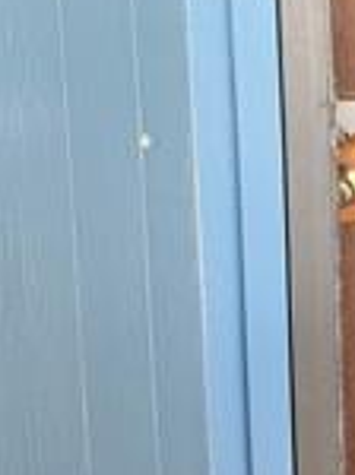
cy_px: 57
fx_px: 1056
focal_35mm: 77
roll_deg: -0.1
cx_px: 567
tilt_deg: -9.7
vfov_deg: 24.7
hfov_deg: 16.9
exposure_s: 1/121
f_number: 1.78
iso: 100
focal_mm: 6.76
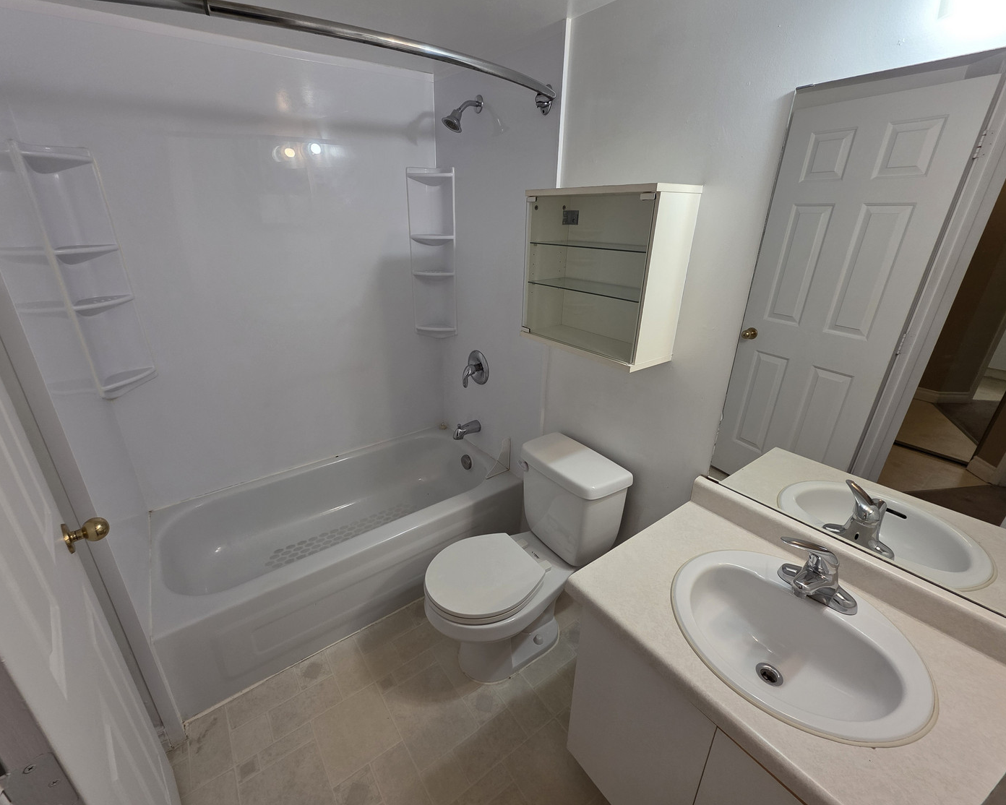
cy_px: 395
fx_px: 417
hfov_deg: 100.6
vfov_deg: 88.0
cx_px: 476
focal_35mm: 14
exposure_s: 1/120
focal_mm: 2.2
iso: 125
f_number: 1.9
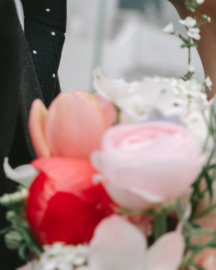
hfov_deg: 7.6
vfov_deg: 9.5
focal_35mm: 202
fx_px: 1614
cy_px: 57
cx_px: 210
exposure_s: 1/100
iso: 160
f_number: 8
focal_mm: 59
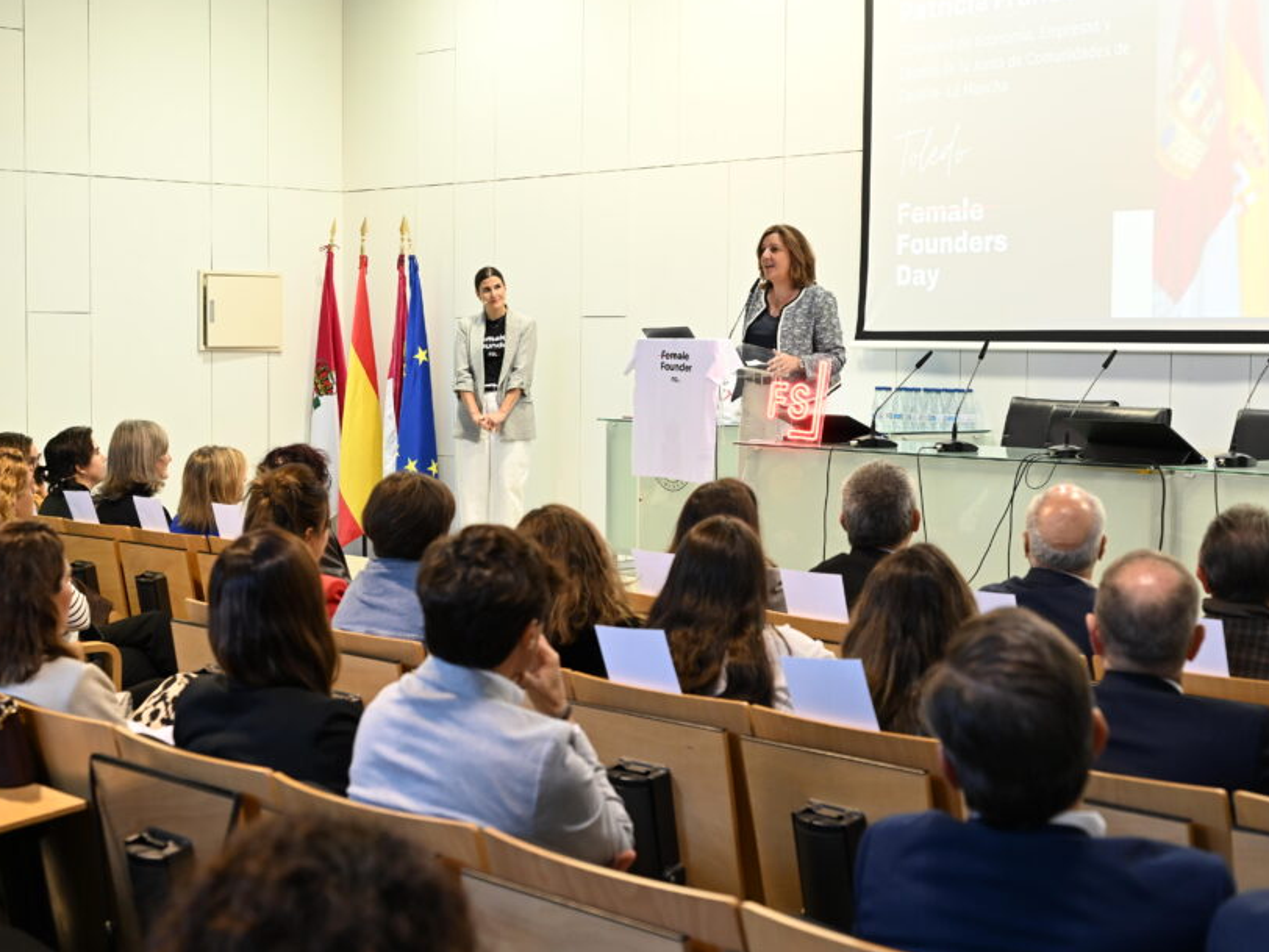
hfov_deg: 33.8
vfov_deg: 25.7
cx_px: 700
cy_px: 501
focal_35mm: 57
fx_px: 2090
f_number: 4.5
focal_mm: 47
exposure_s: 1/60
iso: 1600
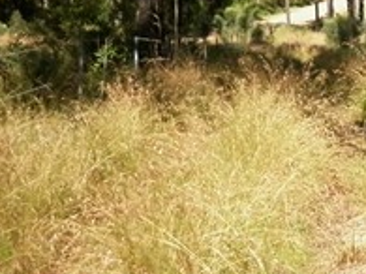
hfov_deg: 16.0
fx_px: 1215
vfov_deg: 12.6
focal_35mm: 115
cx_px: 507
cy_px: -36
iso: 80
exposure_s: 1/640
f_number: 2.8
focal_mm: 5
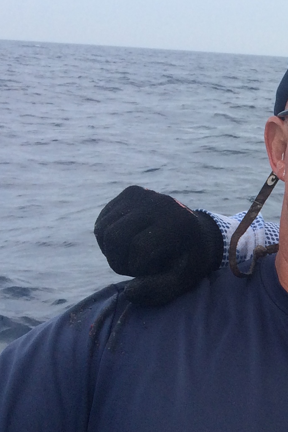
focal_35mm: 96
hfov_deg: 12.2
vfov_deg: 21.0
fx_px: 1152
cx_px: 624
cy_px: 335
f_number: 2.2
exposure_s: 1/1786
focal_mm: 4.15
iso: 32
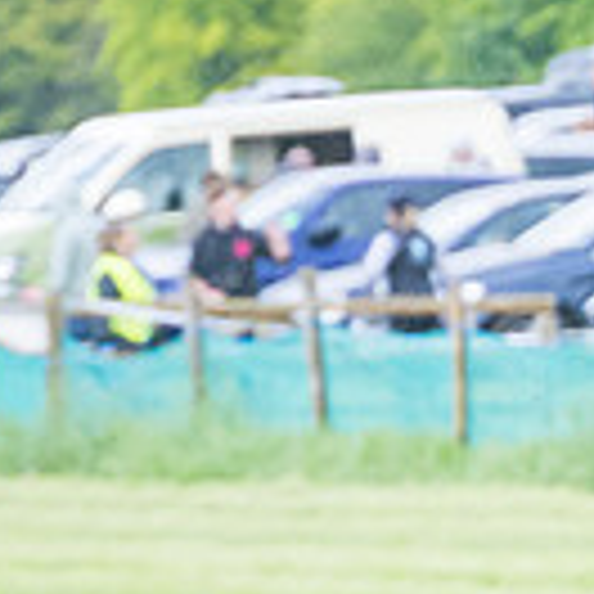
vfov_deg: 2.0
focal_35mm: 880
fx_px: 17084
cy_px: 961
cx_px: -1469
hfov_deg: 2.0
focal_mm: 98
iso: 400
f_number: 5
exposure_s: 1/800
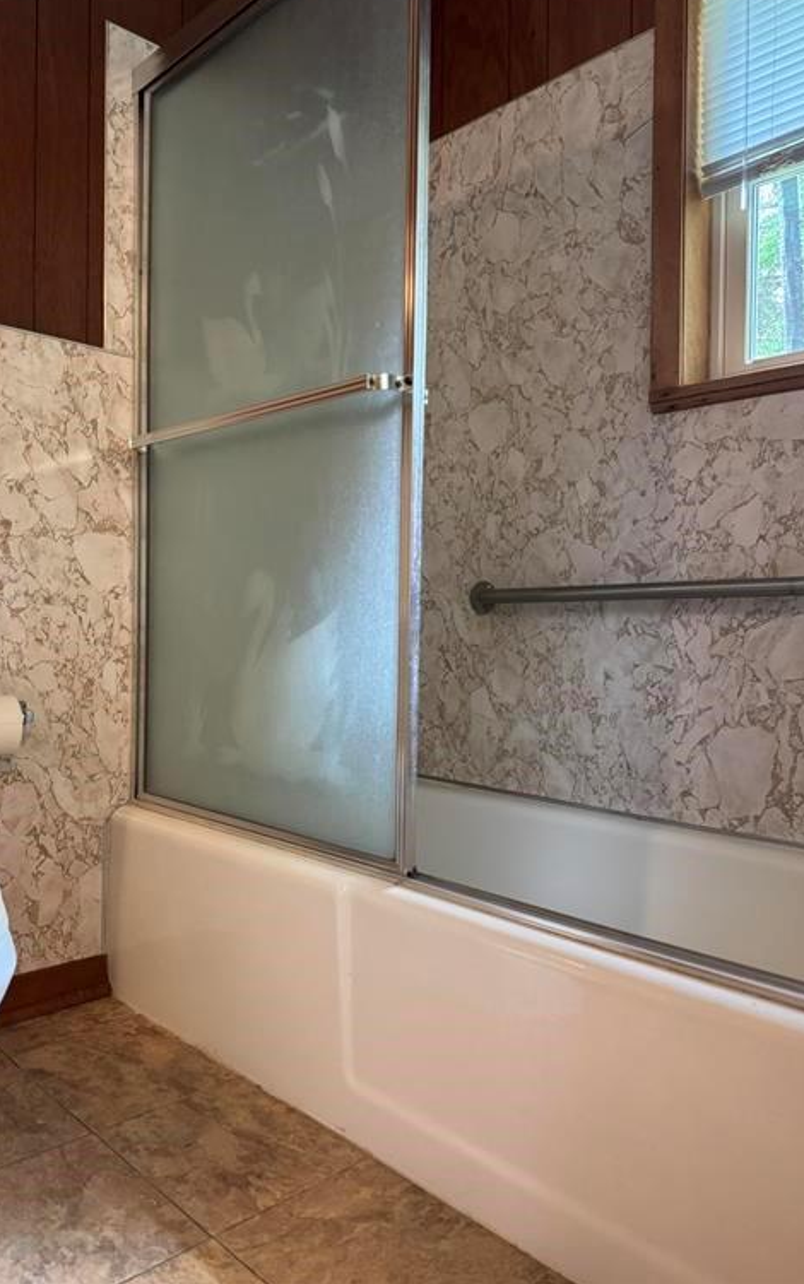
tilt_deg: -0.3
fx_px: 911
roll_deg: -0.1
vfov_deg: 70.4
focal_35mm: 26
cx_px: 373
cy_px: 631
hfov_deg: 47.6
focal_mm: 6.76
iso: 500
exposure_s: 1/60
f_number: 1.78
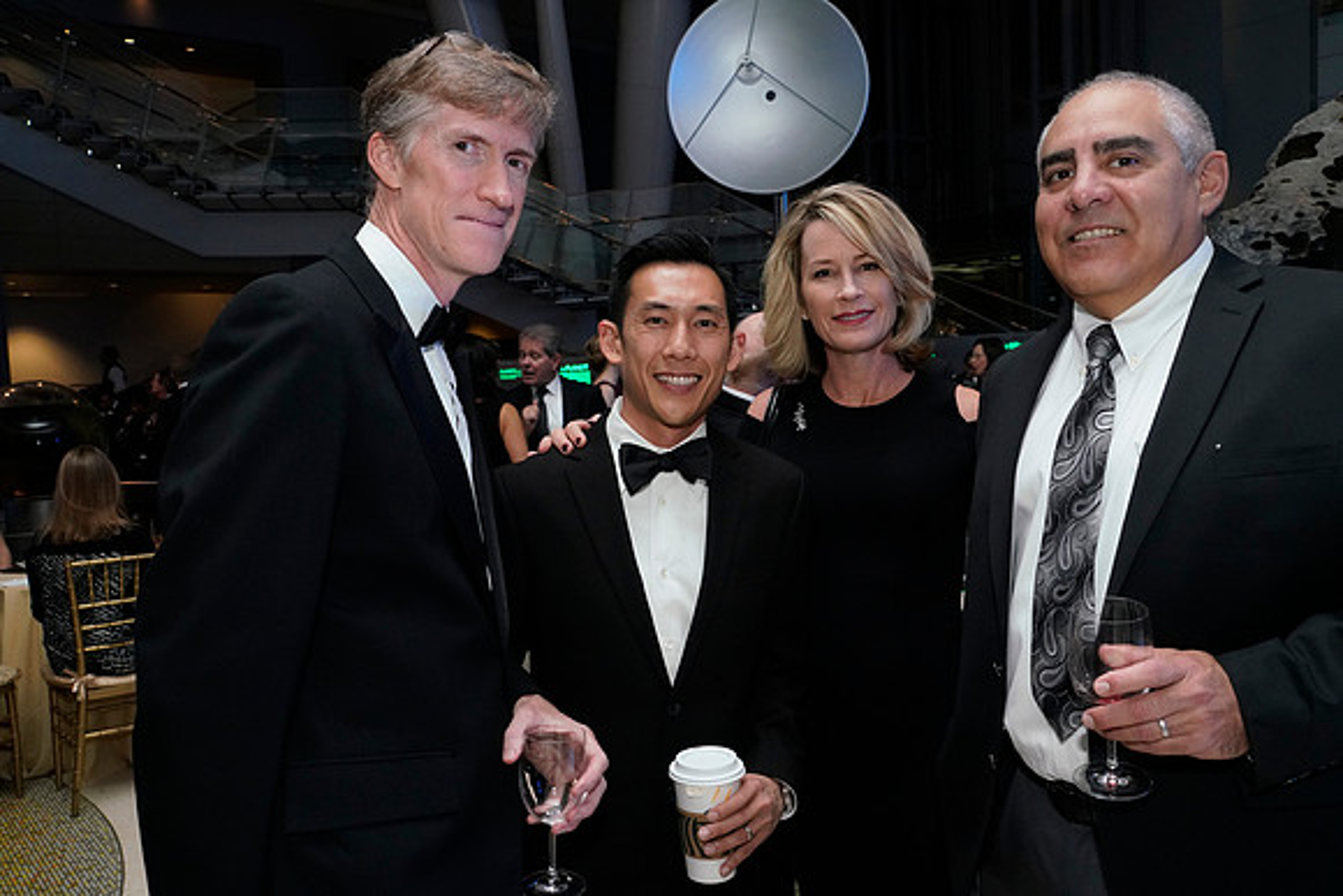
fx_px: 1119
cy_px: 448
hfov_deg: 61.9
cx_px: 672
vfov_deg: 43.6
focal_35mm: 30
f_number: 8
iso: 5000
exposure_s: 1/125
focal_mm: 30
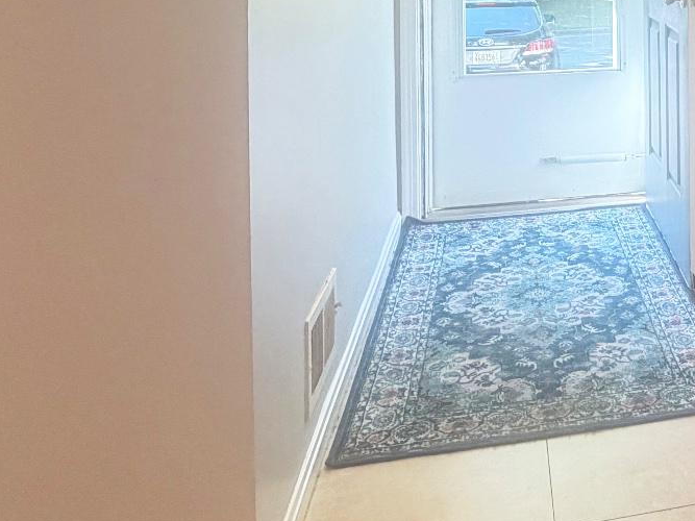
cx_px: 729
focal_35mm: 43
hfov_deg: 37.9
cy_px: -57
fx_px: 863
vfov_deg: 30.0
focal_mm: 2.22
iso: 320
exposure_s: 1/120
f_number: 2.2
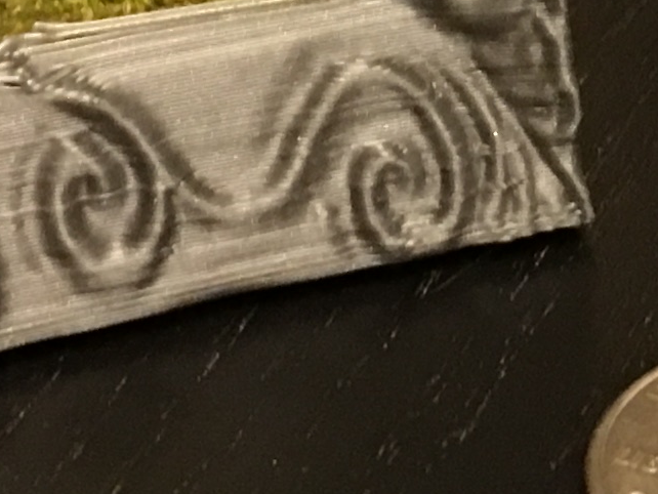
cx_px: 611
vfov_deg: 7.9
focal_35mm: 182
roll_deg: -0.1
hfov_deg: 10.8
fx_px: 3461
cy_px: -421
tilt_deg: -18.9
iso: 80
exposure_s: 1/4
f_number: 2.2
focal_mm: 4.15
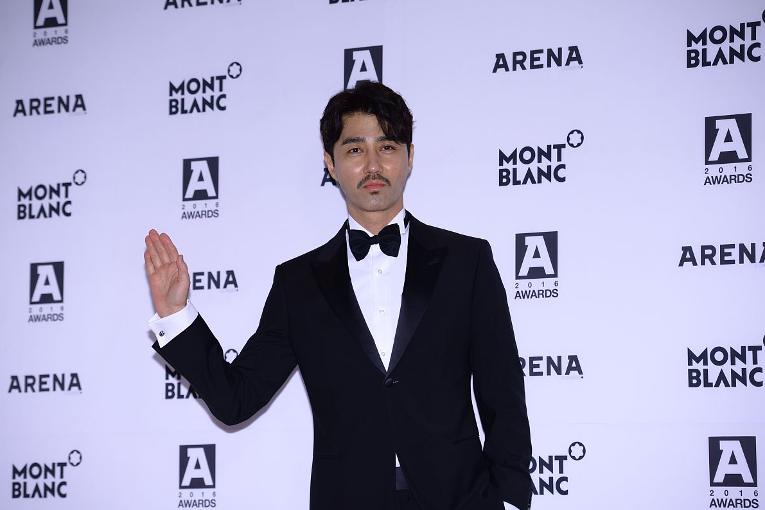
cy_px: 255
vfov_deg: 11.1
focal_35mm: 123
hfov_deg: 16.7
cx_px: 383
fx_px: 2614
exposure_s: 1/250
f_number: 3.5
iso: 500
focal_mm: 122
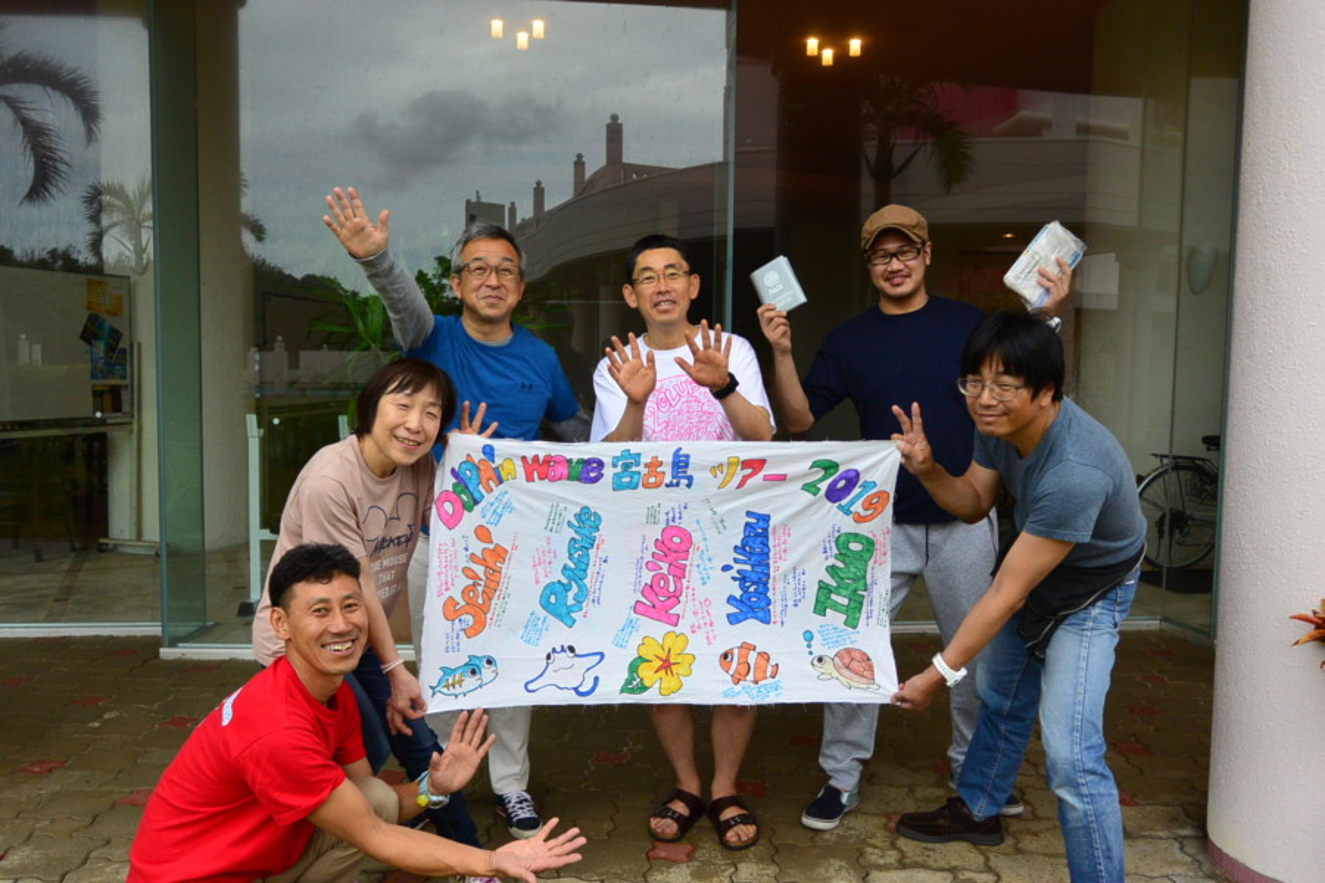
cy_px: 442
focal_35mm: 29
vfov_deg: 45.0
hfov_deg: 63.7
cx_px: 662
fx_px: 1067
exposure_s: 1/320
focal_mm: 11
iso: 160
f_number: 3.5
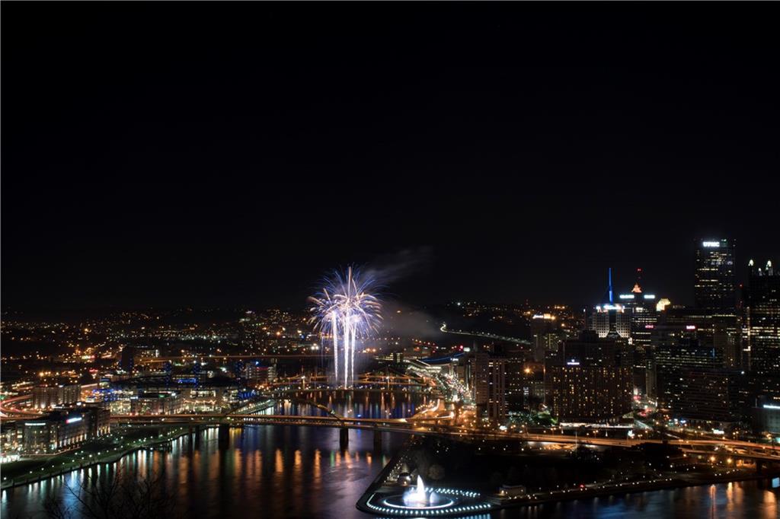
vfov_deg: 26.5
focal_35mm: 51
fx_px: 1105
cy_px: 260
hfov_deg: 38.9
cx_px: 390
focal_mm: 34
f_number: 11
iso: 200
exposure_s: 8.9
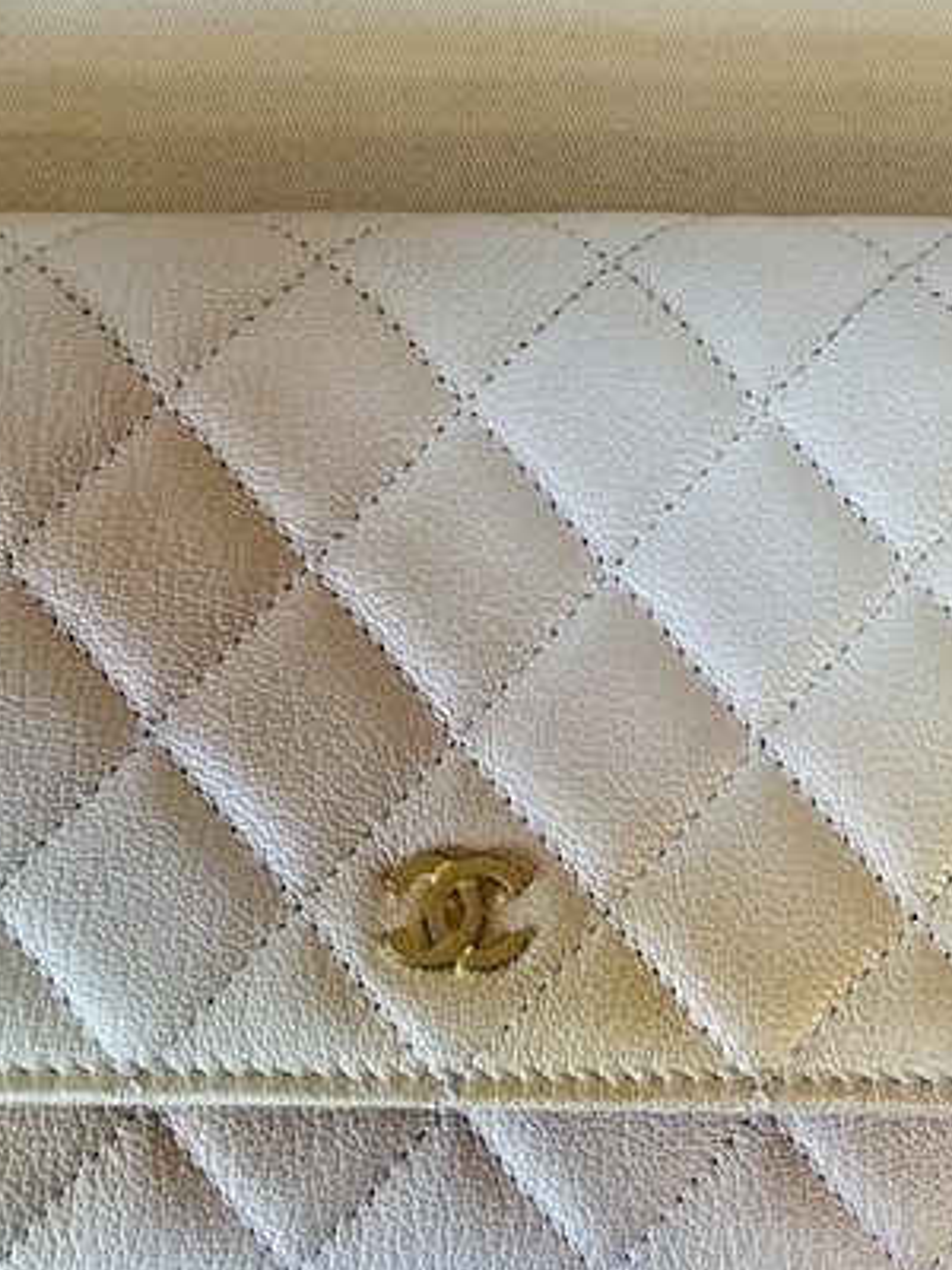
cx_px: 539
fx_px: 4437
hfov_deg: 12.2
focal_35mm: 121
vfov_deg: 15.8
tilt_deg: -82.8
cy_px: -117
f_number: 1.78
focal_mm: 6.76
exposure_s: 1/50
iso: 80
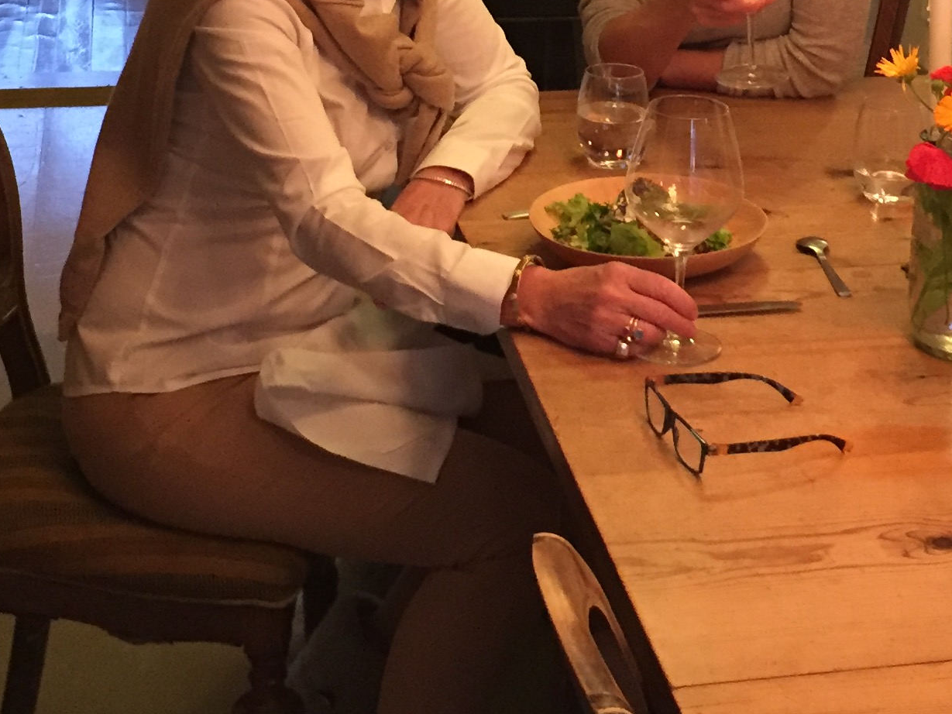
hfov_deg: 25.1
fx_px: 2118
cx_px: 673
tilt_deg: -12.7
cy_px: -36
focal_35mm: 77
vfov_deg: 18.5
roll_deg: -1.8
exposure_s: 1/17
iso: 250
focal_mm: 4.15
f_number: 2.2
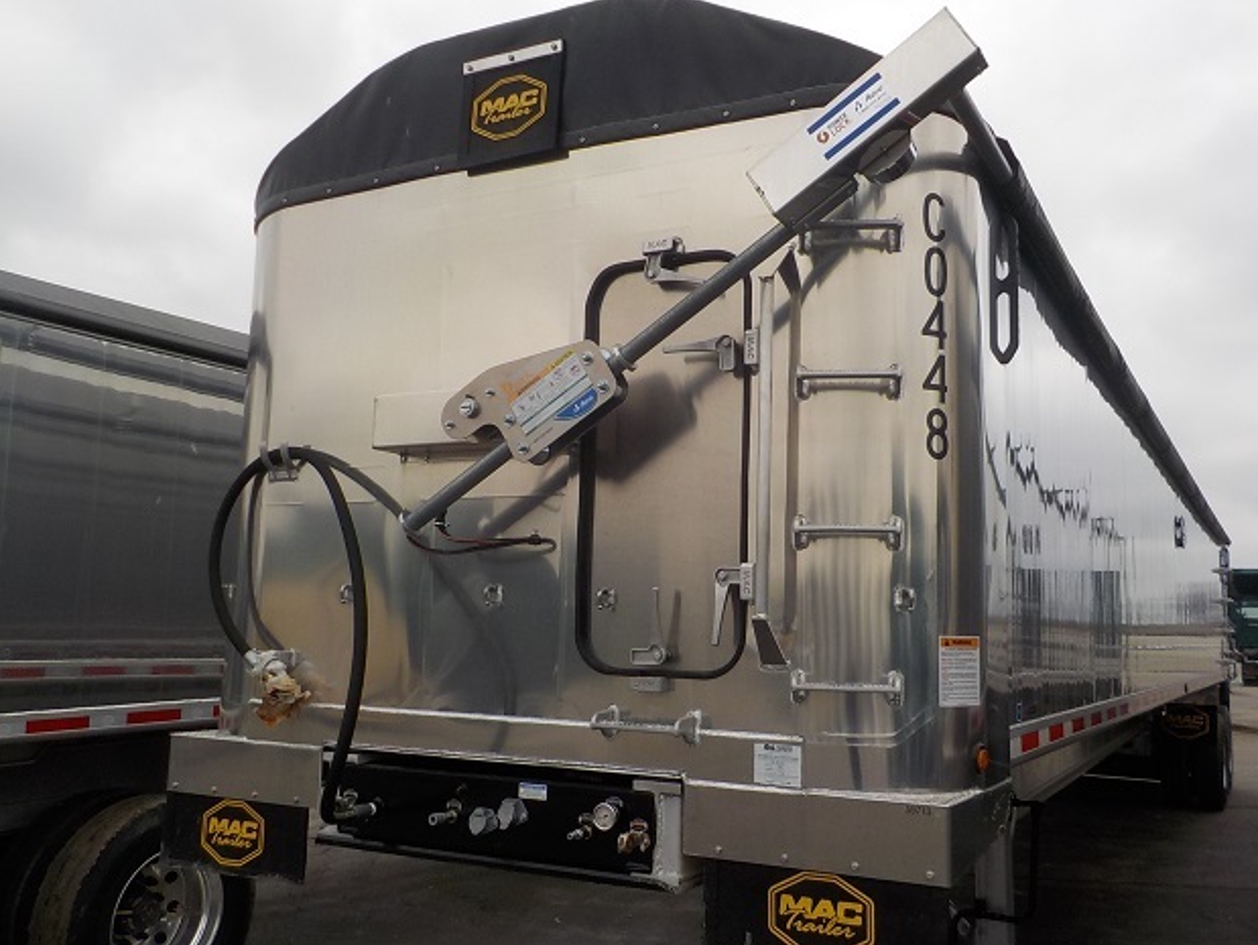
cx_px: 648
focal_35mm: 31
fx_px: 1127
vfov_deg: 45.5
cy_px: 484
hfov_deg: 58.3
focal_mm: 4.1
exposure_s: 1/320
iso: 125
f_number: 3.3
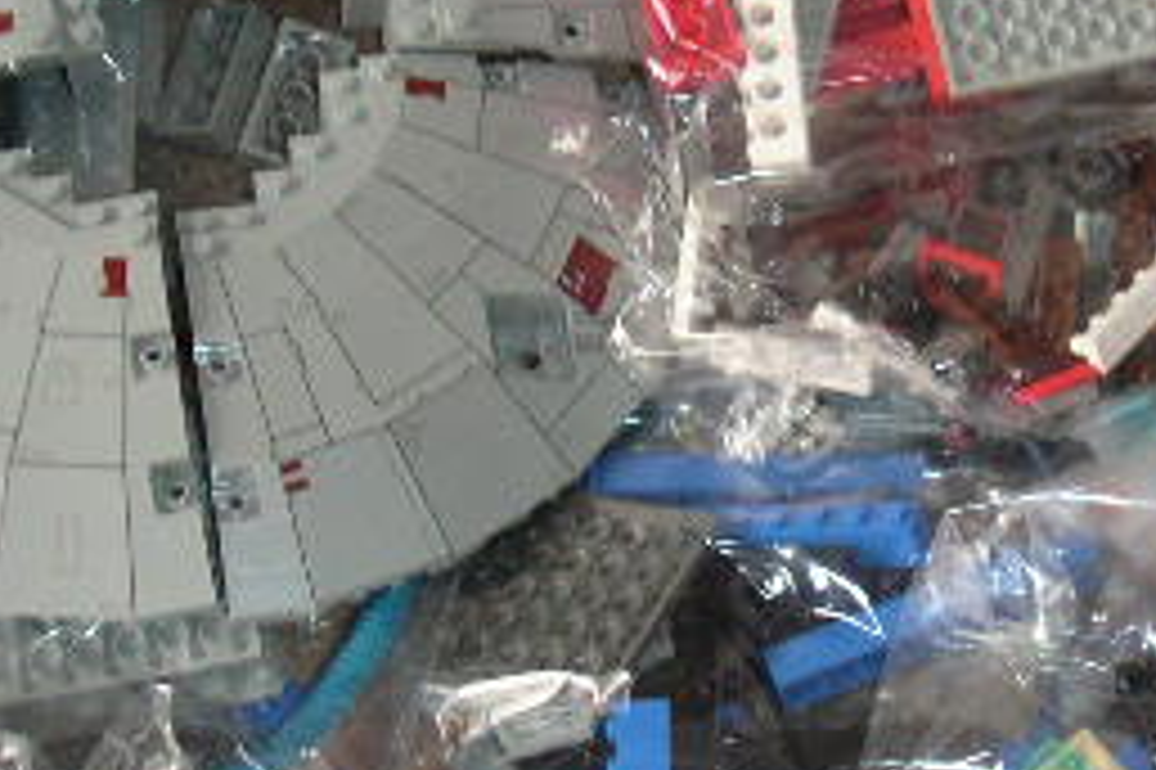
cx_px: 859
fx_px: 3081
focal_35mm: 96
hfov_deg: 21.1
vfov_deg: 14.2
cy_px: 297
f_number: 2.8
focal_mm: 5.7
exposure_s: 1/50
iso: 160
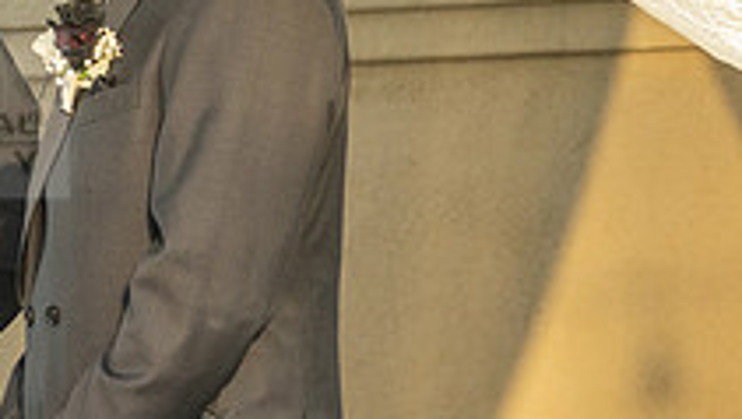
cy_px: 268
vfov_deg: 3.9
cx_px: -565
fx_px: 6142
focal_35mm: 312
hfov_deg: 6.8
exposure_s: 1/200
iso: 500
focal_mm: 70
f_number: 6.3
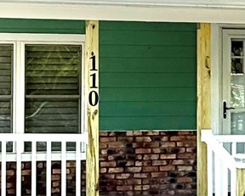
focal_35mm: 91
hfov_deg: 20.9
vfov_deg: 16.9
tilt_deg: -0.7
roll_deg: +0.3
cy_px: 71
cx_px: 73
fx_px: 661
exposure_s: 1/502
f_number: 2.2
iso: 50
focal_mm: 2.22
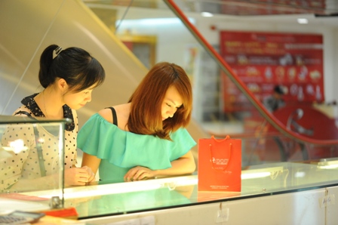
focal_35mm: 105
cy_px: 112
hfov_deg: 19.5
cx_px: 169
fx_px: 985
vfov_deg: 13.0
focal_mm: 105
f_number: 3.2
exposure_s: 1/100
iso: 2000
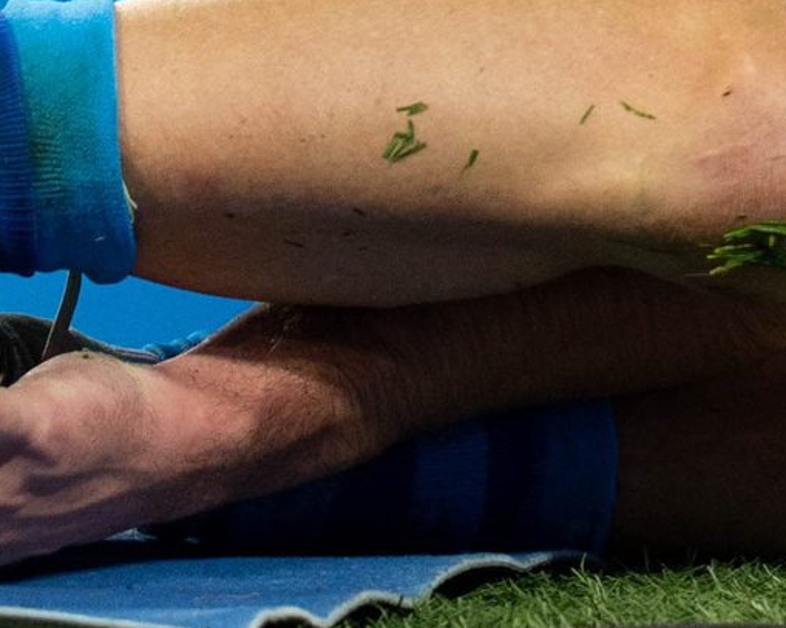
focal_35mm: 1513
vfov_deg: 1.0
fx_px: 35190
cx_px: 1029
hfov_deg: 1.3
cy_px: -296
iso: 500
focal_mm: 200
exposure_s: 1/1000
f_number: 2.8
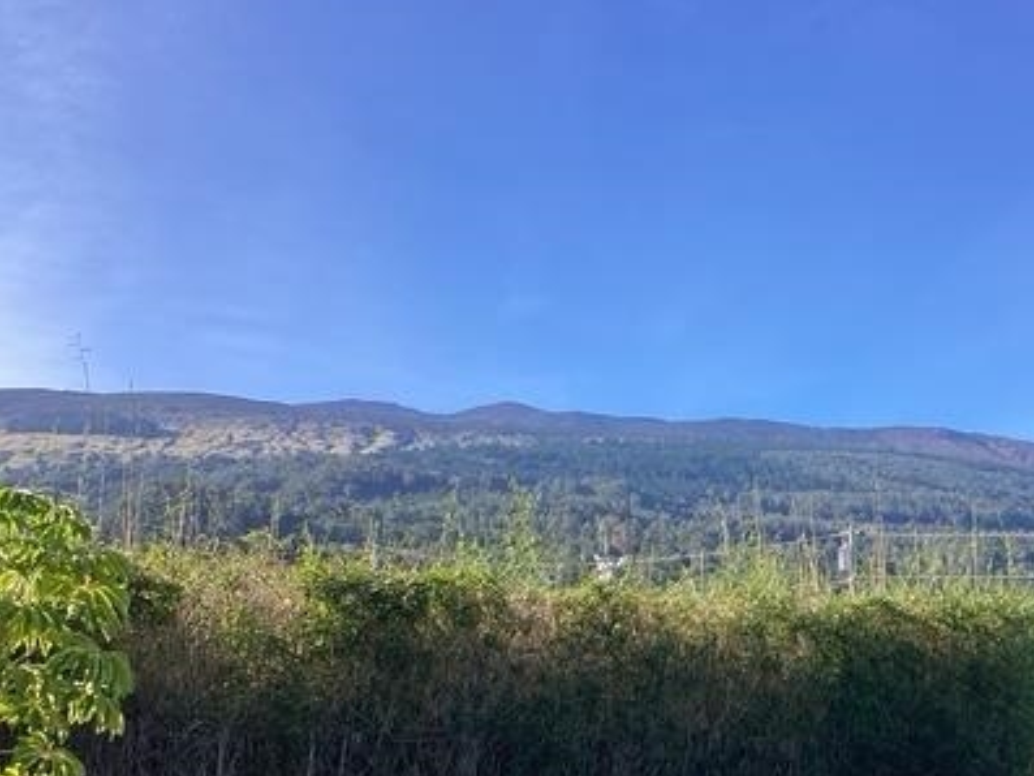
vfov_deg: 29.1
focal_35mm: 50
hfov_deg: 37.2
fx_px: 1494
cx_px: 789
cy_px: 450
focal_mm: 3.3
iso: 25
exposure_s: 1/734
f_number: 2.4
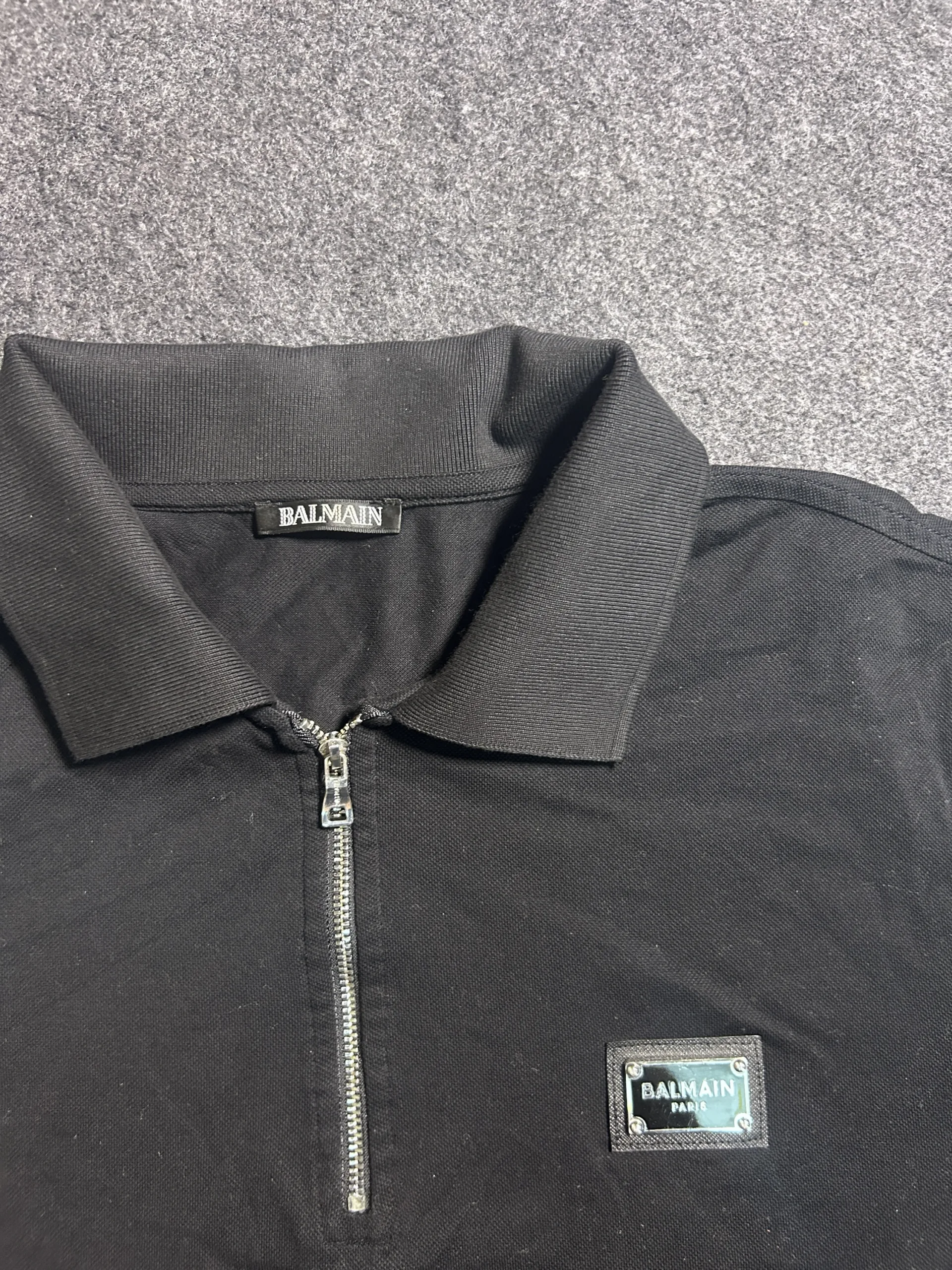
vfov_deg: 67.3
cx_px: 476
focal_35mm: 26
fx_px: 953
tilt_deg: -56.9
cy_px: 635
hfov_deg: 53.1
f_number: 1.5
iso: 400
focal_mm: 5.7
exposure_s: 1/33
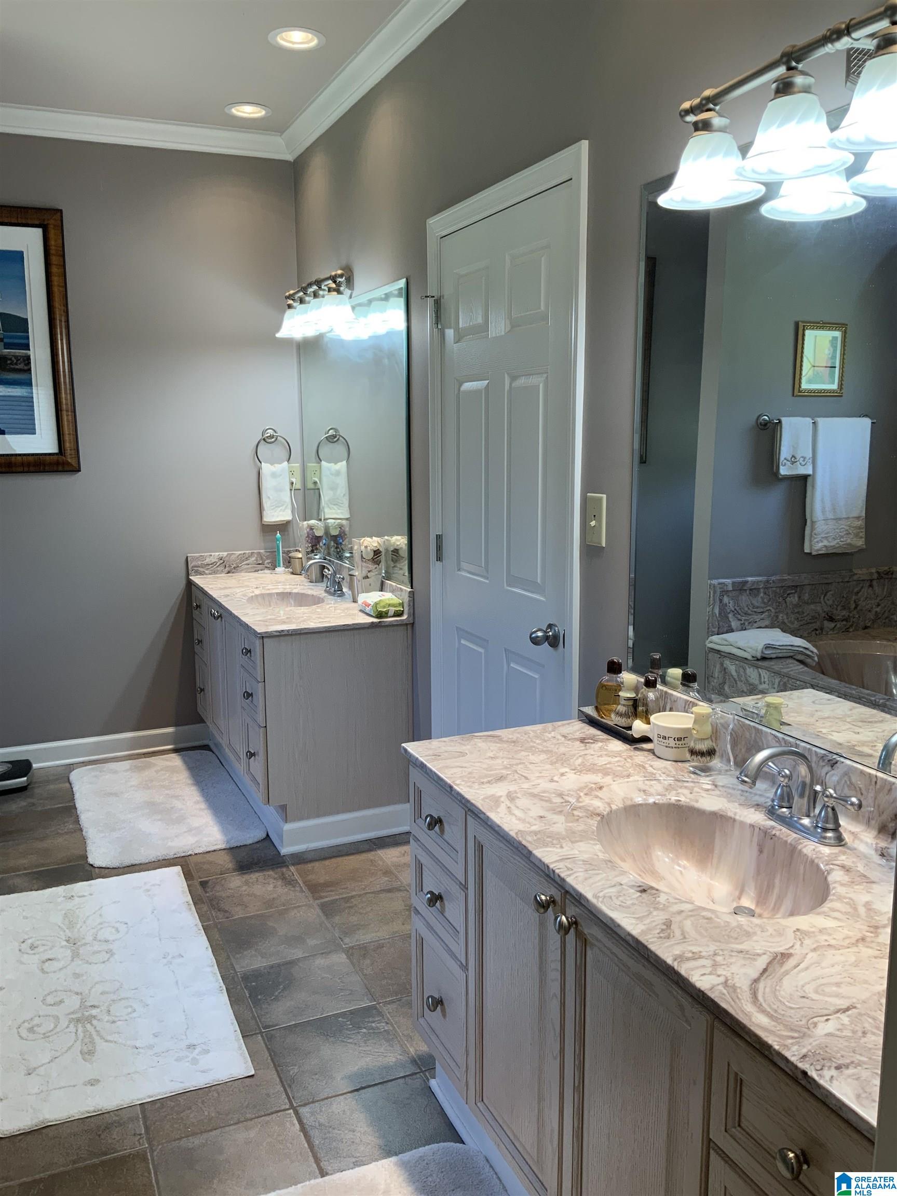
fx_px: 1002
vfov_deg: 61.7
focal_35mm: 29
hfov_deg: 48.2
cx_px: 448
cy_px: 598
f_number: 1.8
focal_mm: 3
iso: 50
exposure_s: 1/120
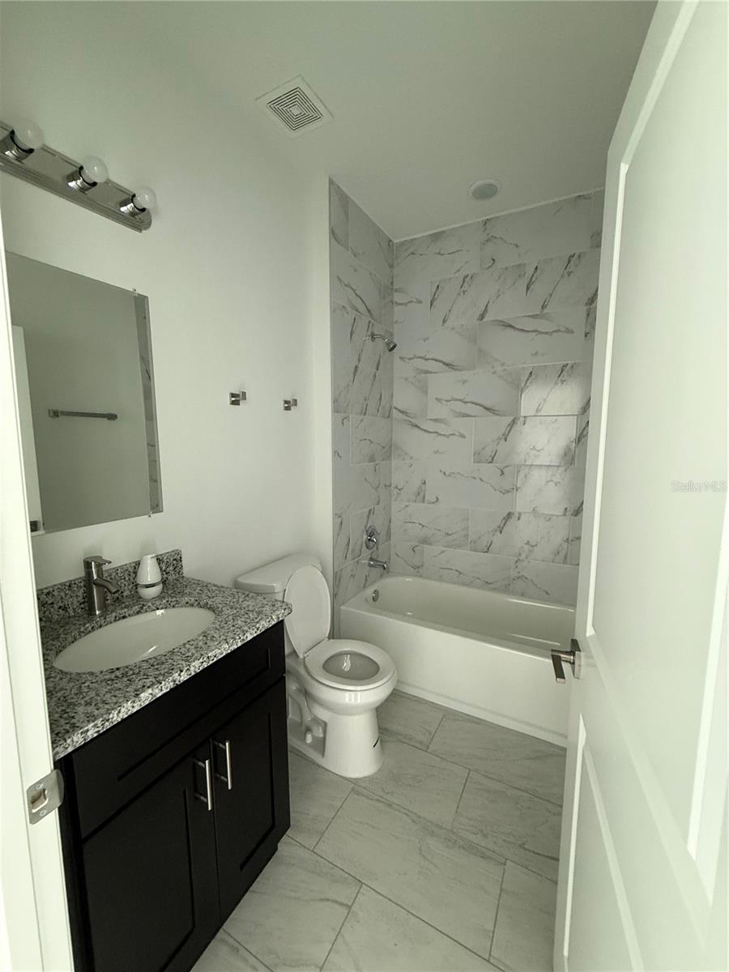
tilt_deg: -6.1
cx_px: 364
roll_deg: -0.9
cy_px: 486
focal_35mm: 14
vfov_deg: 102.1
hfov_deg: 85.7
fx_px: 393
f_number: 2.2
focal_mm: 2.22
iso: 400
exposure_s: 1/60
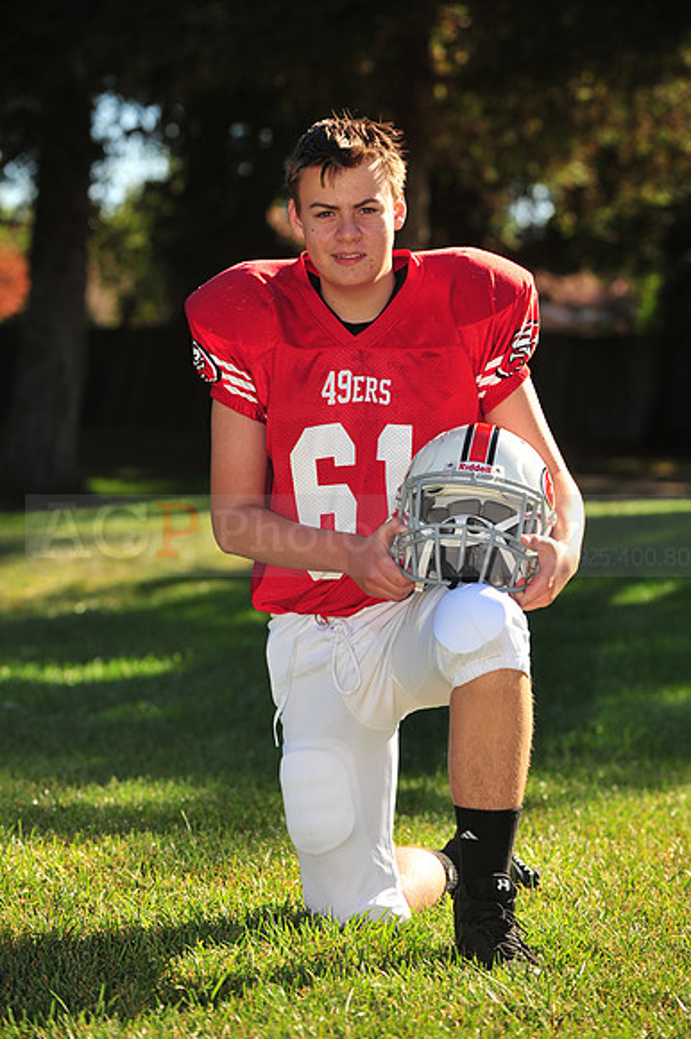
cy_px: 520
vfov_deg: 17.1
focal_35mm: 120
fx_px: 3459
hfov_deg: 11.4
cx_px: 346
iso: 200
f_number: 4.5
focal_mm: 120
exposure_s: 1/800
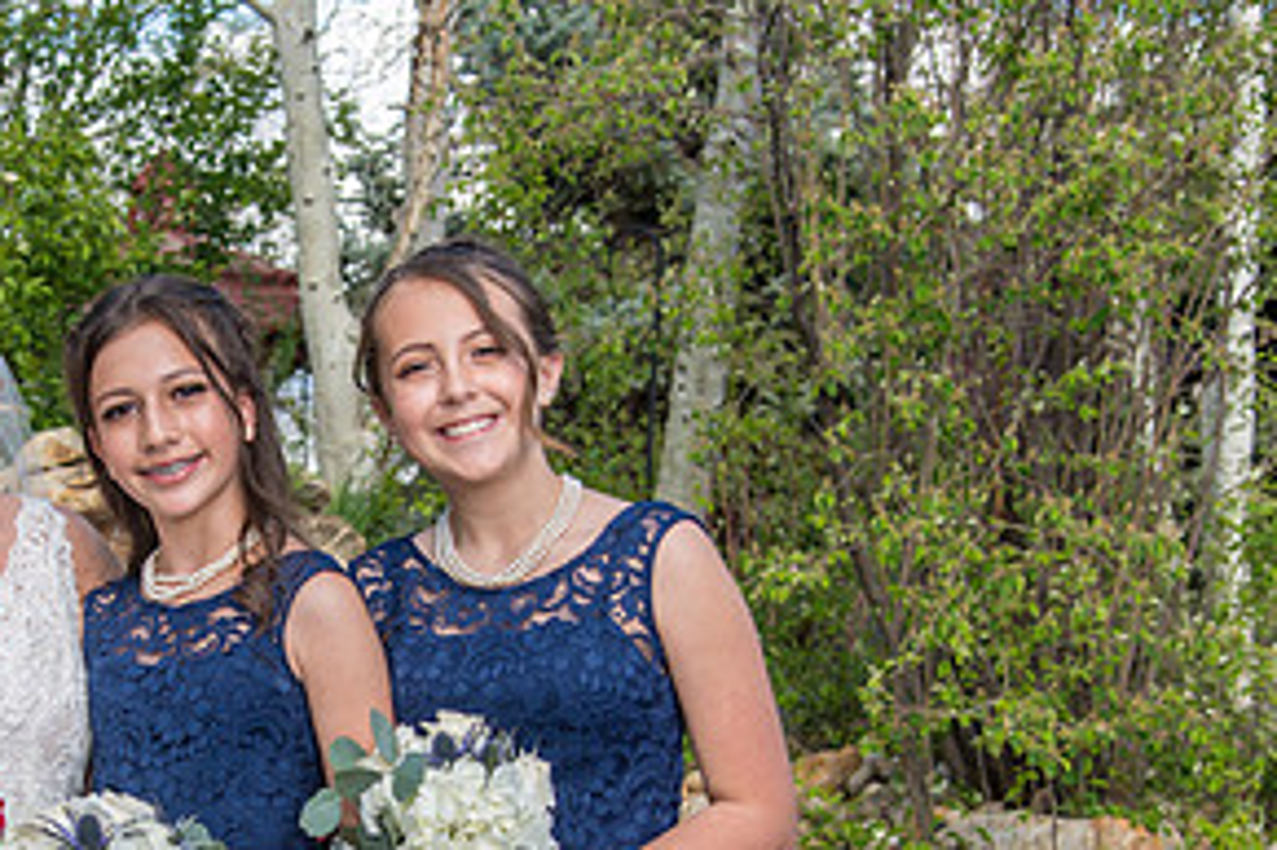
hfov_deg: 26.1
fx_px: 2694
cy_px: 733
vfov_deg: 17.7
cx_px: 233
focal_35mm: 76
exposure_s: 1/250
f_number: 5
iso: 100
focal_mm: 38
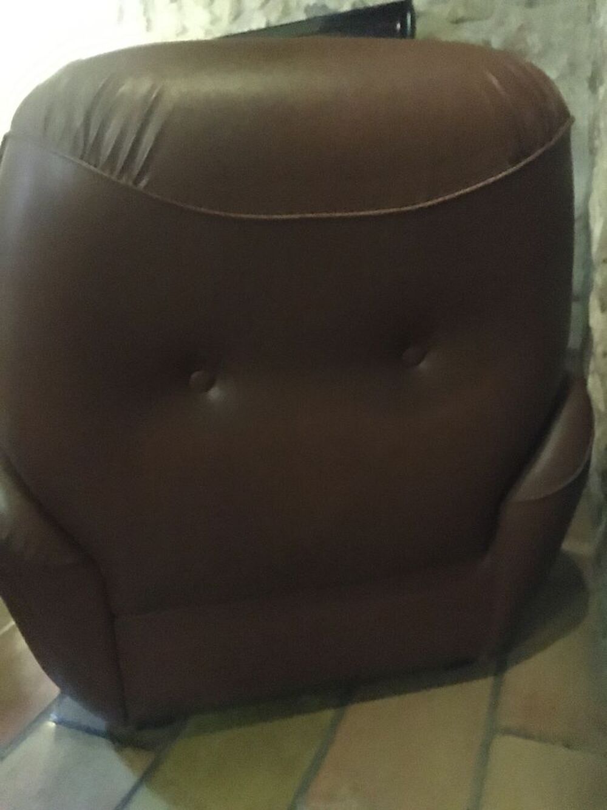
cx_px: 304
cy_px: 405
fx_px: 678
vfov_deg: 61.7
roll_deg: +2.3
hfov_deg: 48.2
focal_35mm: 29
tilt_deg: -17.9
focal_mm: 4.15
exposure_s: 1/17
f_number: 2.2
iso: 2000
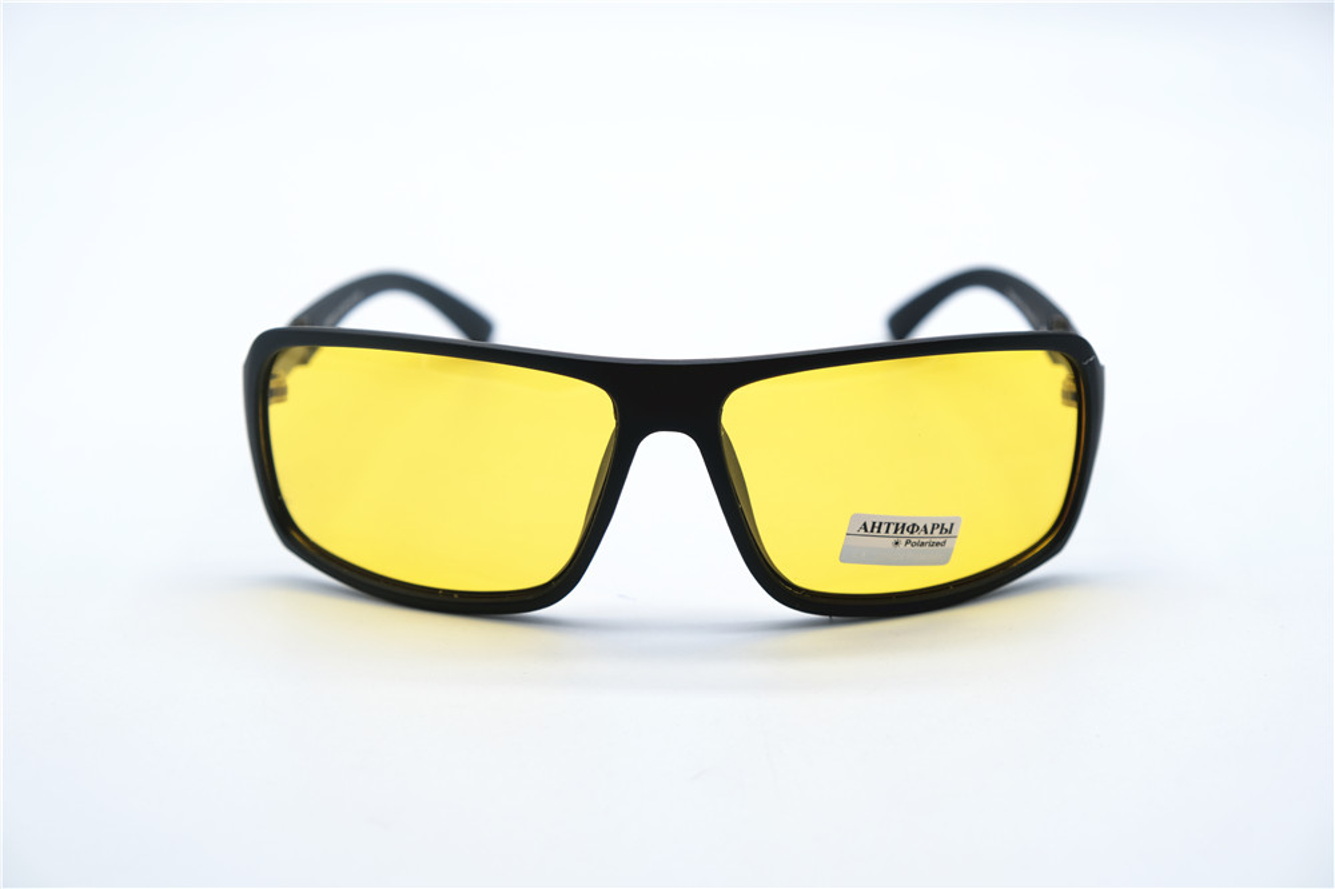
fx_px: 2372
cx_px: 668
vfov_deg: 21.2
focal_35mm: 64
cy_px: 444
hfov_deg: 31.4
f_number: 5.6
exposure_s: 1/240
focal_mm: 42.5
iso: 160
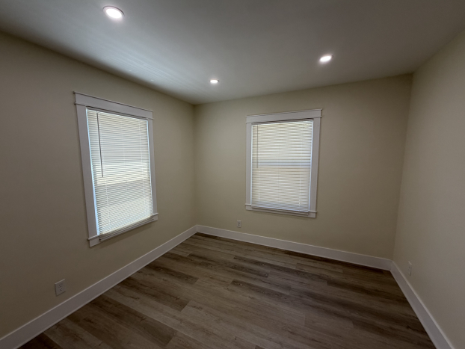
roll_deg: +0.8
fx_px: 202
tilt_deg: -6.4
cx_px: 221
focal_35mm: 15
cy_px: 179
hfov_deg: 98.1
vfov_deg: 81.8
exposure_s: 1/121
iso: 80
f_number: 2.2
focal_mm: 2.22
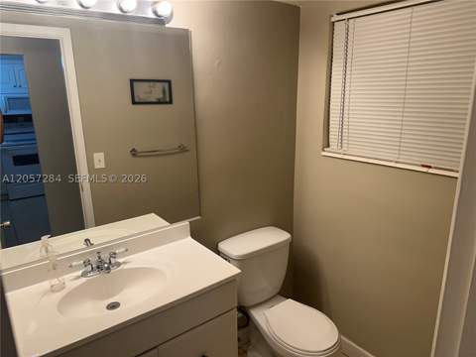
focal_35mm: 24
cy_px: 178
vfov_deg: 56.8
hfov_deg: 71.6
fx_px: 330
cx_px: 238
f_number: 1.78
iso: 64
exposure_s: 1/120
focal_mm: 6.86
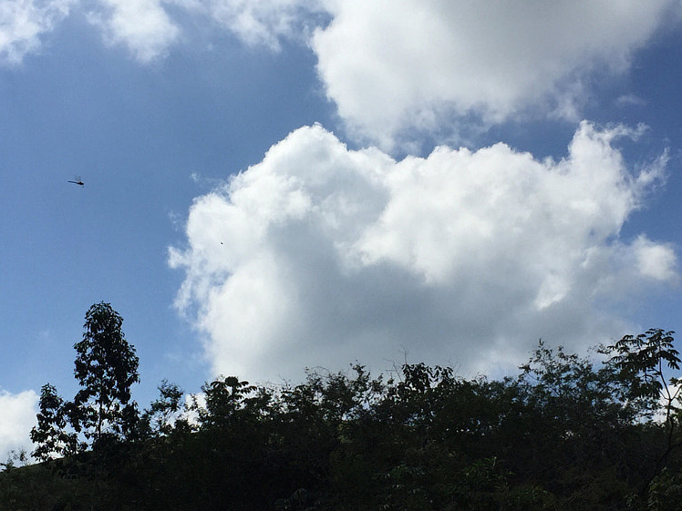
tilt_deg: +16.6
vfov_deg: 23.6
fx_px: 1222
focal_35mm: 62
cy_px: 292
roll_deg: -1.2
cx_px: 377
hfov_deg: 31.2
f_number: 2.2
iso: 32
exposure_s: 1/6623
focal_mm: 4.15
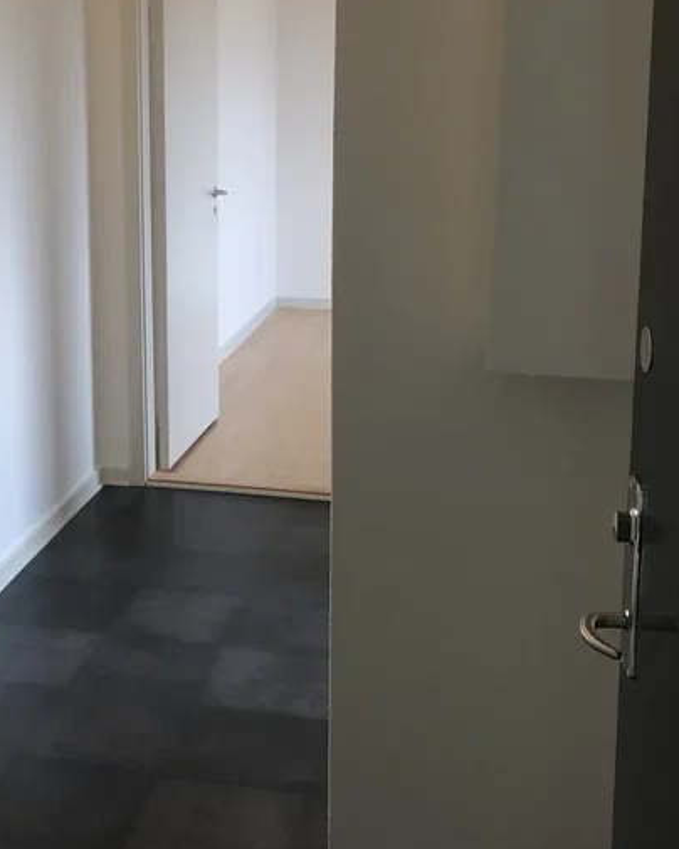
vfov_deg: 35.8
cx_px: 131
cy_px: 316
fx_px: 1306
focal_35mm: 52
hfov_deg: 28.5
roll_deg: +0.8
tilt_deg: -10.2
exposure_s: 1/17
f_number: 1.8
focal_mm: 4
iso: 80
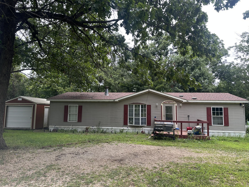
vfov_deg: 54.9
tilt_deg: +6.4
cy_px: 91
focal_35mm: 25
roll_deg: -1.2
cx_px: 126
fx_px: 180
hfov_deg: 69.4
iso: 80
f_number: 1.78
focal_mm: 6.86
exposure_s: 1/491
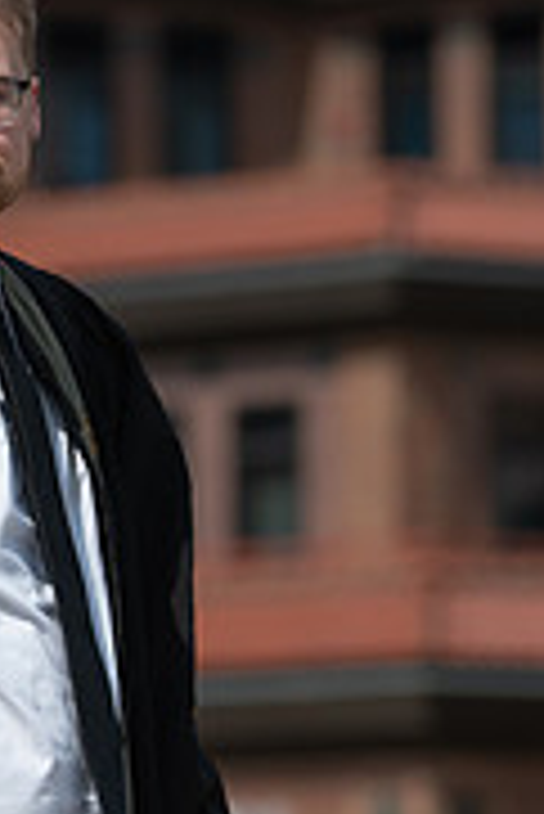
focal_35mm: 496
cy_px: 423
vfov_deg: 4.2
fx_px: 11220
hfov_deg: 2.8
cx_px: -65
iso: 125
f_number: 4.5
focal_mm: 200
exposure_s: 1/800
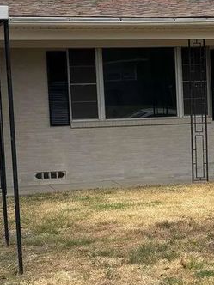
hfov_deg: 13.7
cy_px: 178
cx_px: 206
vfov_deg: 18.3
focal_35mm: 107
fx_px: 882
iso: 50
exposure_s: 1/1139
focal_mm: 5.96
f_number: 1.6
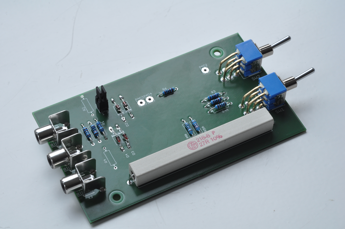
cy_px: 114
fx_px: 861
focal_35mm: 90
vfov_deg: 15.2
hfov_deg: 22.6
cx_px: 172
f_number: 20
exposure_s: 1/1.3
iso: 200
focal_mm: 60
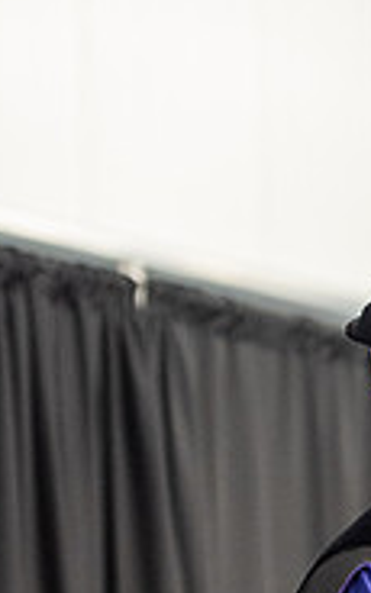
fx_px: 5193
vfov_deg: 6.5
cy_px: 559
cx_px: 758
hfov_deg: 4.0
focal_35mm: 321
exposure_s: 1/200
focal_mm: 100
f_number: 3.2
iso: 3200
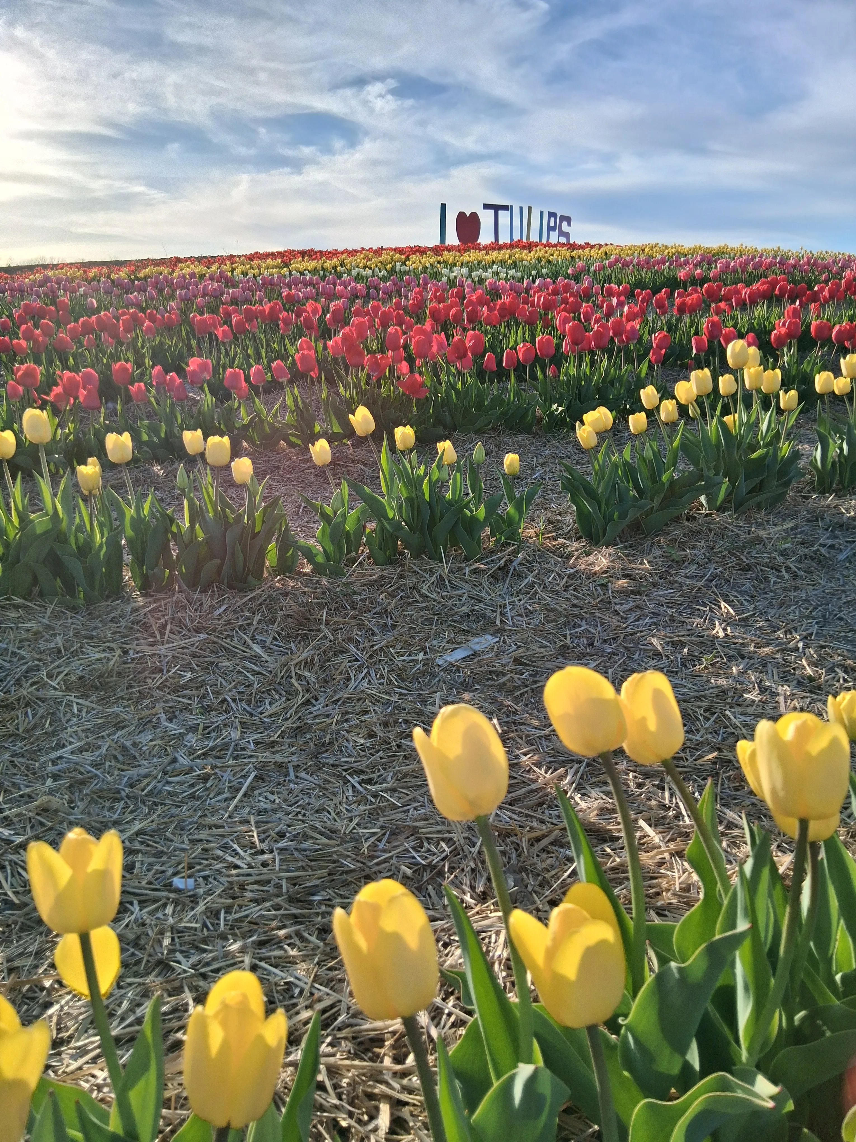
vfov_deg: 67.3
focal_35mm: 26
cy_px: 571
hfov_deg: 53.1
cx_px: 428
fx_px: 857
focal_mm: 3.98
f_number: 1.8
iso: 25
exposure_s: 1/705
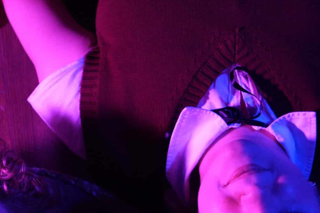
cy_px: 226
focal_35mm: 150
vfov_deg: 9.1
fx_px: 1337
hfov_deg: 13.6
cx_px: 92
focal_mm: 35
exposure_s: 1/10
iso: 400
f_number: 2
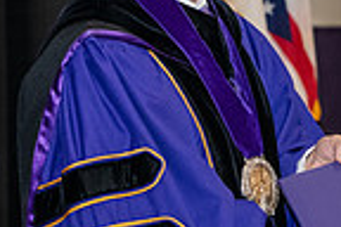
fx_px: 2661
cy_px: -15
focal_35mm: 281
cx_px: 379
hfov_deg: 7.3
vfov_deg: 4.9
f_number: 5.6
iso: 2500
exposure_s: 1/200
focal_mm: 70
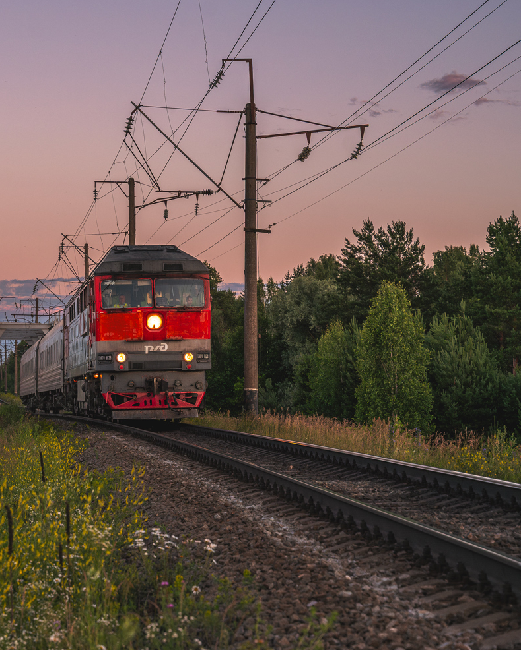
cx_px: 71
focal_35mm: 87
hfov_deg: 17.4
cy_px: 322
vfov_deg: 22.0
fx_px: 1677
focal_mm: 61
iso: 200
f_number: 4.5
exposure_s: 1/320
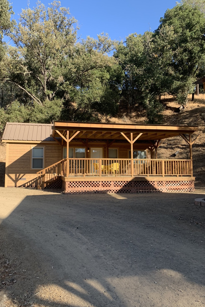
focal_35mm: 28
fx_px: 239
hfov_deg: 46.4
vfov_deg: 65.5
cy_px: 151
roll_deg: -0.4
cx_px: 94
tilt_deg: +5.4
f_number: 1.8
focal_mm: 4.25
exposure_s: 1/555
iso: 25
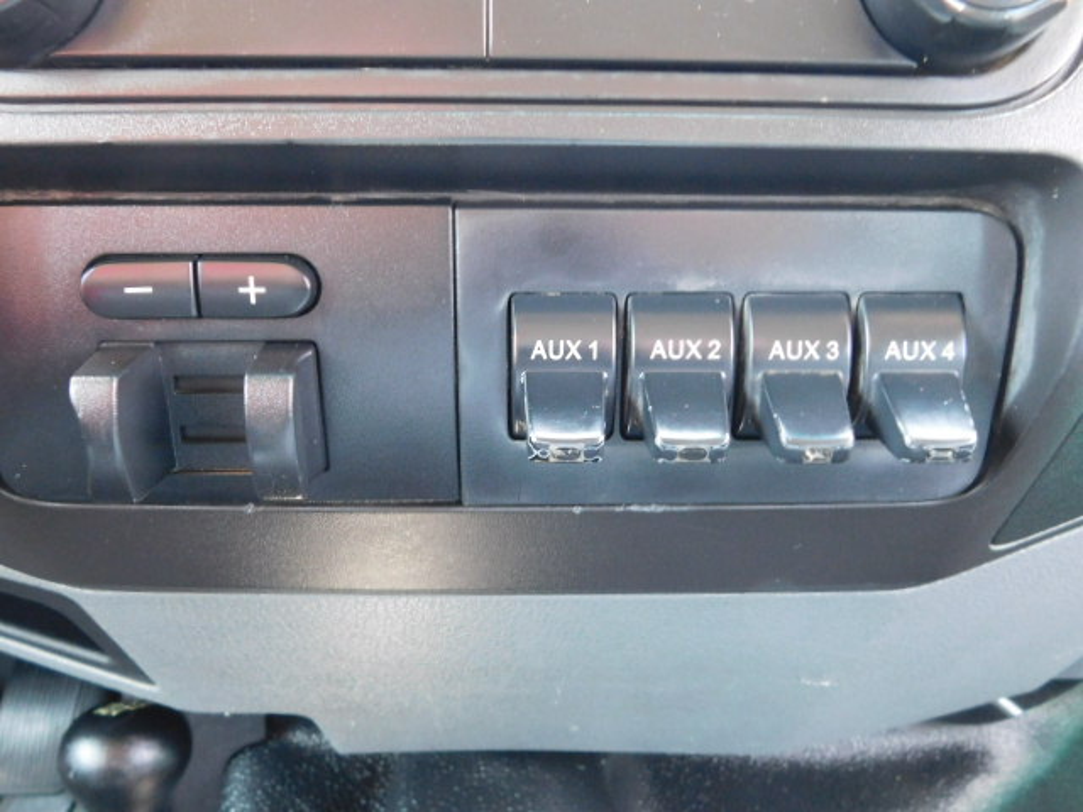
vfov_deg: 46.8
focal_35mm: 30
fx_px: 939
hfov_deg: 60.0
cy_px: 406
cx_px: 542
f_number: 3.2
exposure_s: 1/8
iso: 450
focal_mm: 5.3
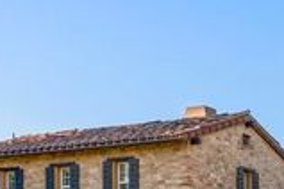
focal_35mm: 113
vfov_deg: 11.9
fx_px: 891
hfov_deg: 17.3
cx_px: 334
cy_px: 207
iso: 800
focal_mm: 36
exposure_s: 1/1600
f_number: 8
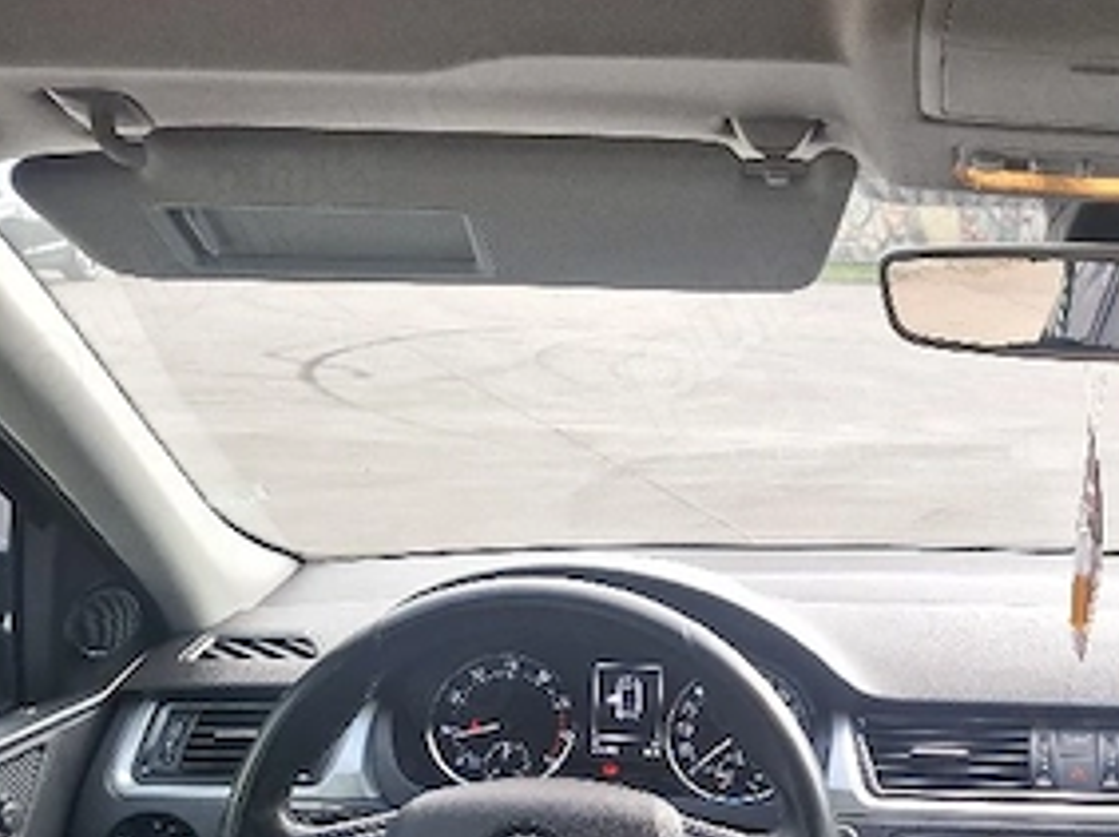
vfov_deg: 27.7
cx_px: 1036
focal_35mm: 49
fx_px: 1583
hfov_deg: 36.2
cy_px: 857
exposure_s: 1/100
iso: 50
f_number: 1.8
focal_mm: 5.54
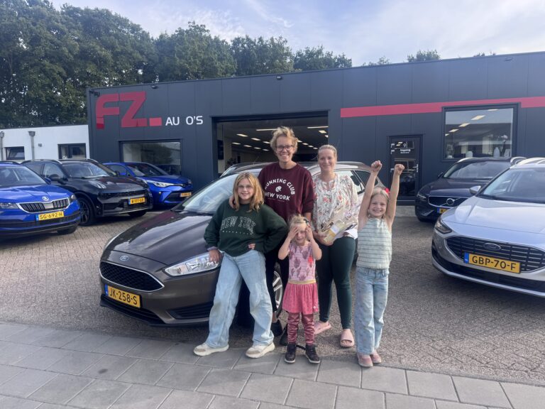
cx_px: 272
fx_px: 378
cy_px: 204
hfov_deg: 71.6
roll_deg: +1.5
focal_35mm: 24
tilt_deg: -4.3
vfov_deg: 56.8
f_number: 1.78
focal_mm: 6.76
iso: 80
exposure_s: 1/1026
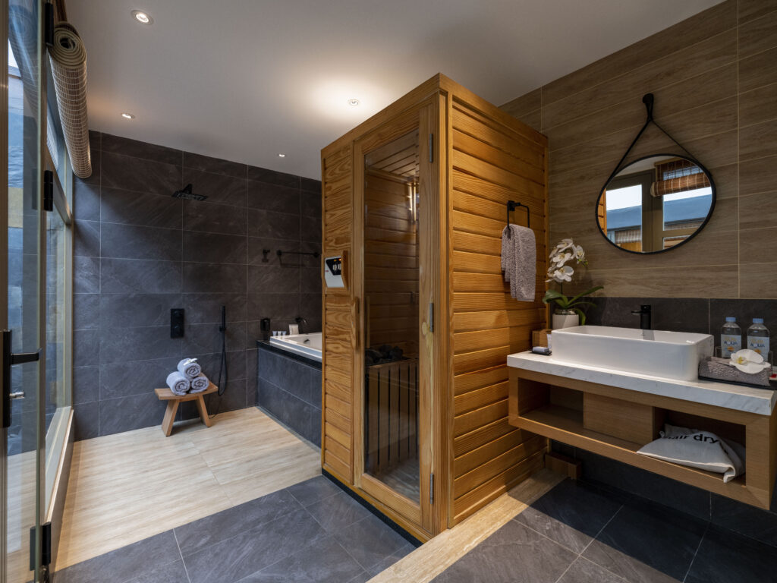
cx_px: 388
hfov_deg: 94.5
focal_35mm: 16
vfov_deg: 78.1
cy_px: 292
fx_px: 359
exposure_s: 1/5
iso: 400
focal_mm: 20
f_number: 8
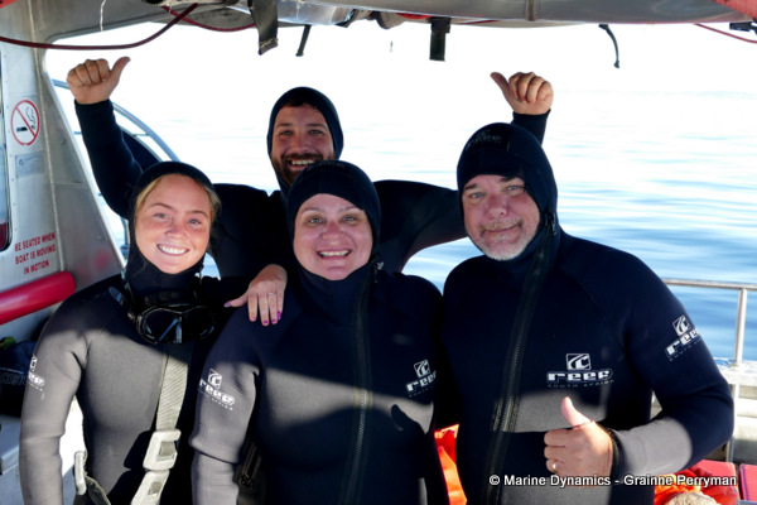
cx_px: 378
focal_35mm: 33
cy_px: 252
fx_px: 694
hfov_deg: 57.2
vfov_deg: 40.0
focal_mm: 12.12
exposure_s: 1/320
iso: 125
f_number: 3
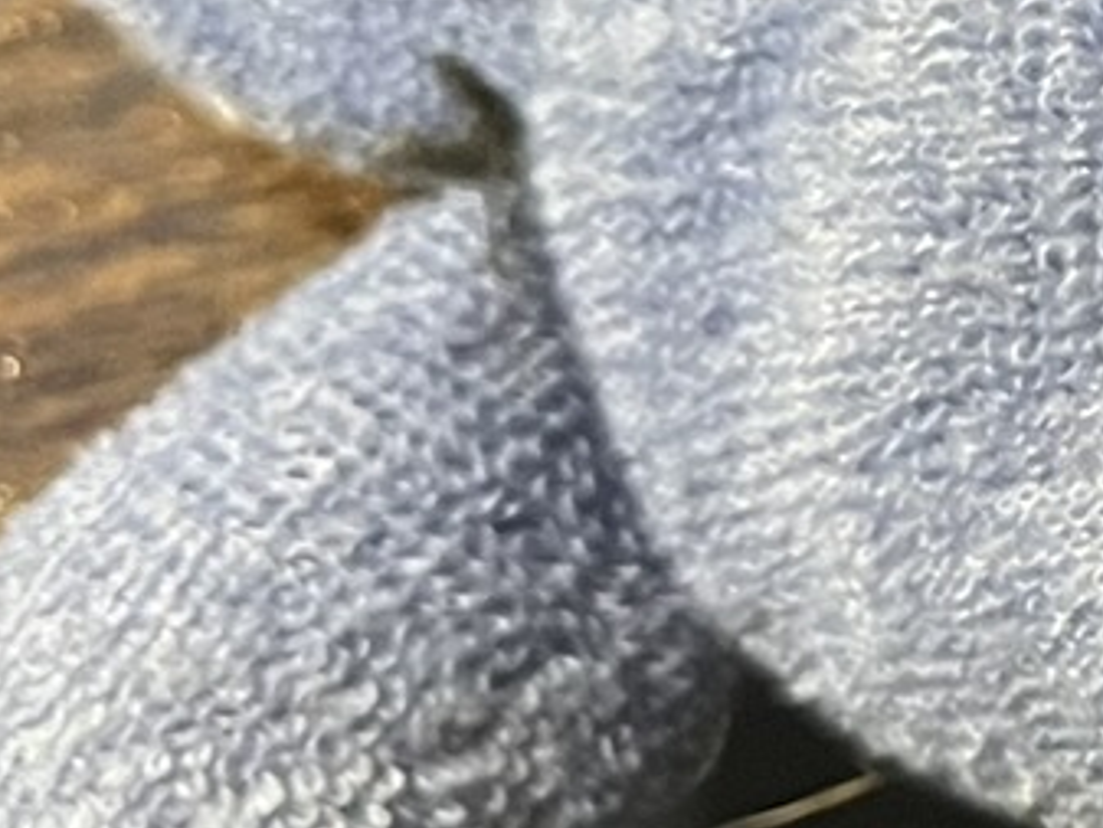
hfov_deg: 10.7
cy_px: 514
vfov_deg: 9.4
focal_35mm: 158
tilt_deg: -62.5
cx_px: 2631
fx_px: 5036
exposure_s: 1/53
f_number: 1.6
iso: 500
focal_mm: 5.1
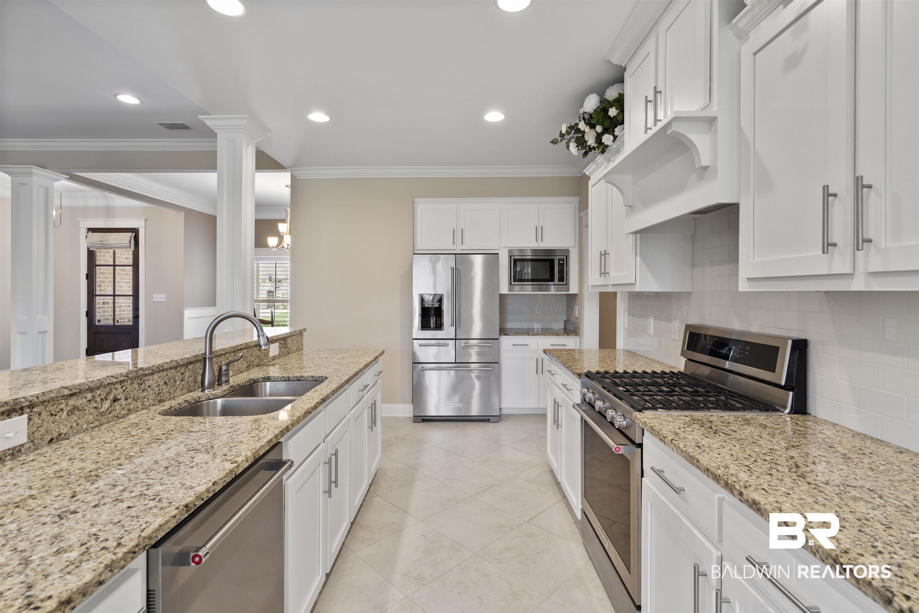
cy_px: 306
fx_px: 408
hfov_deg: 96.7
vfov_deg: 73.7
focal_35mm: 16
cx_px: 460
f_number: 6.3
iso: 1000
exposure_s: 1/13
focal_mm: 16
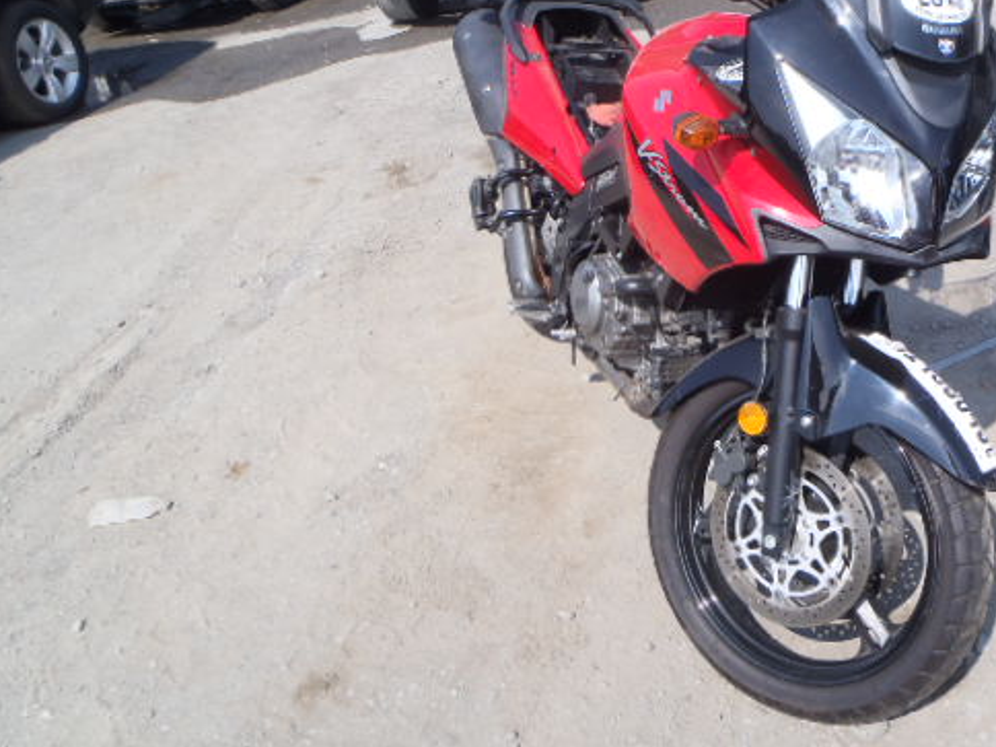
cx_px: 652
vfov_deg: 38.4
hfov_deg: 49.4
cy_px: 272
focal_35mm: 37
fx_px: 1065
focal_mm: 5
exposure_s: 1/400
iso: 80
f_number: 4.5
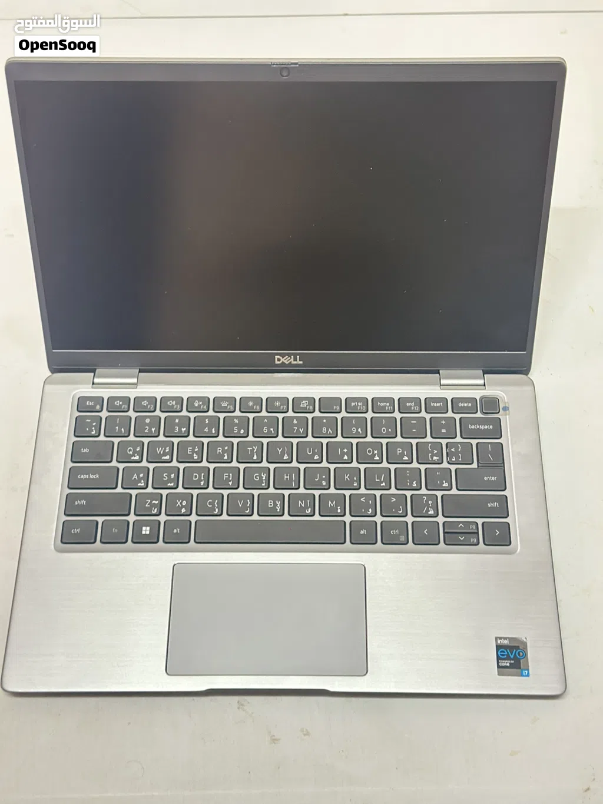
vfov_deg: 39.7
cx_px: 302
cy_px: 402
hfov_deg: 30.3
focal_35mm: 48
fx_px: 1115
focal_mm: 6.86
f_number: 1.78
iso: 800
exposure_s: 1/20
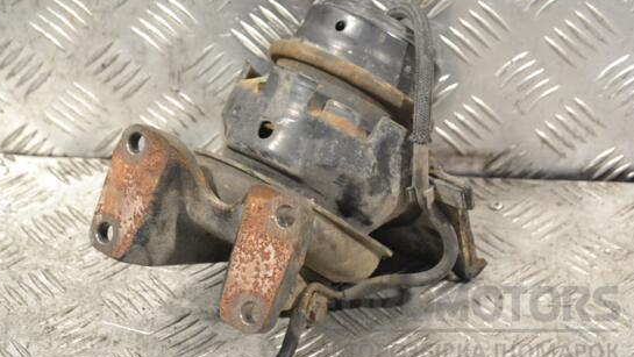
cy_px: 149
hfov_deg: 25.6
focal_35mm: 83
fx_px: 1396
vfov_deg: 14.6
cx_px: 293
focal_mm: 48
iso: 3200
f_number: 7.1
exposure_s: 1/200
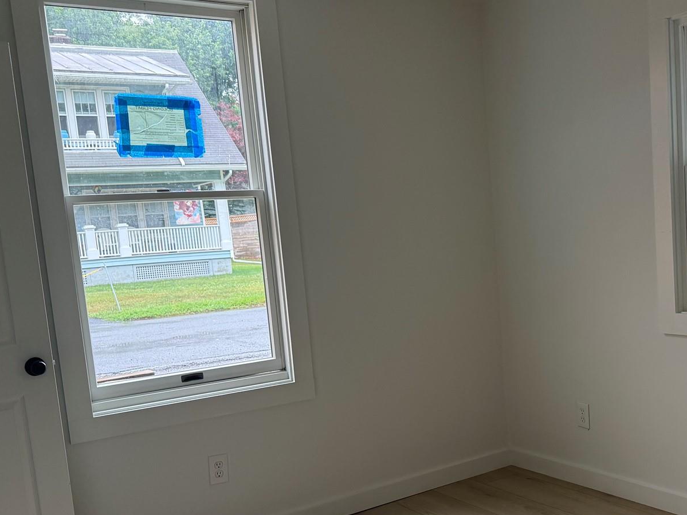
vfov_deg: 34.9
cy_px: 330
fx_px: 814
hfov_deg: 44.8
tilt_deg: -8.3
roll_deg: +3.3
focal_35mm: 41
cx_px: 483
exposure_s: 1/243
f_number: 1.78
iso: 100
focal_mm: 6.76
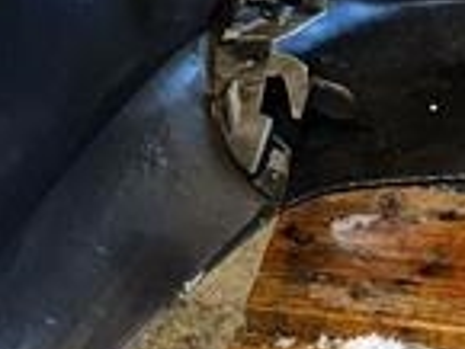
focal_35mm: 212
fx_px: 2850
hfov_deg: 9.3
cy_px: -10
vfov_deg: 7.0
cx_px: 452
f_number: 1.78
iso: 64
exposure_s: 1/22
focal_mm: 6.86
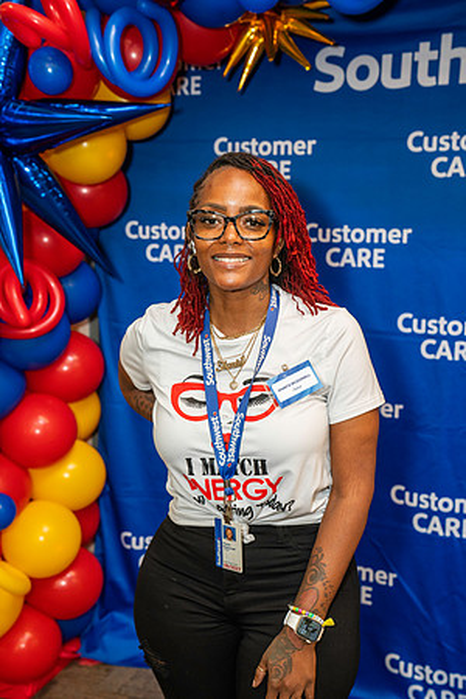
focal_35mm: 49
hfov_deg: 27.5
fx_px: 951
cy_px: 350
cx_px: 233
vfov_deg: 40.3
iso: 1600
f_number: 4.5
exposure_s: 1/160
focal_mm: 49
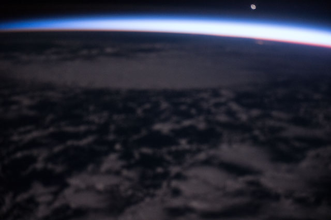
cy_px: 110
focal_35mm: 70
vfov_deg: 19.4
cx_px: 166
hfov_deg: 28.9
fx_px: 643
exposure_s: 1/3
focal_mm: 70
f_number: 2.8
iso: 5000
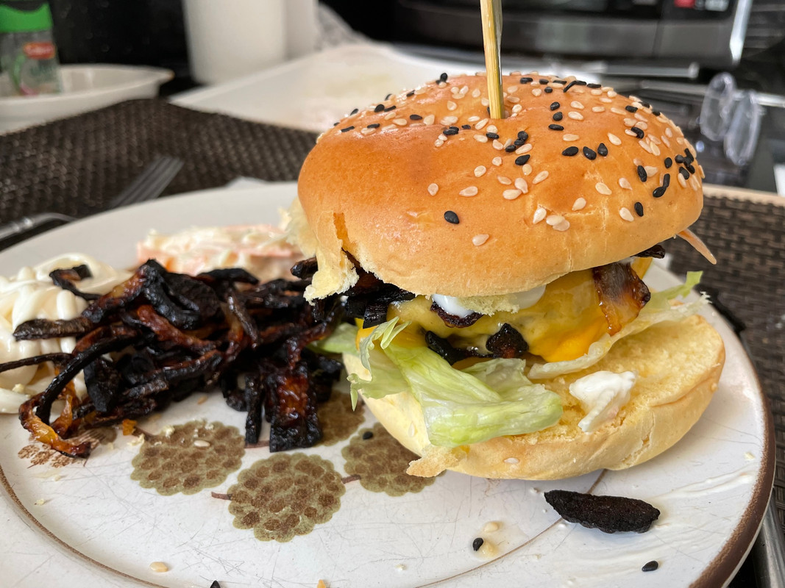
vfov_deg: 53.1
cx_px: 392
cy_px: 294
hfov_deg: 67.3
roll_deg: -1.4
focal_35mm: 26
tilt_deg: -28.3
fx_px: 590
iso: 125
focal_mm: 4.2
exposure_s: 1/121
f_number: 1.6
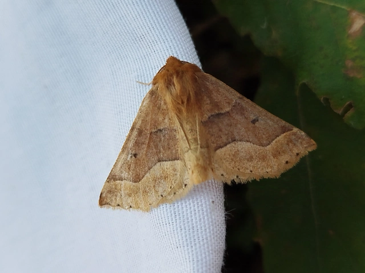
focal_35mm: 53
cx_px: 182
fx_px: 559
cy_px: 136
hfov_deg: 36.2
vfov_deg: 27.5
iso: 160
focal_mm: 5.31
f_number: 1.7
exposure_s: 1/50
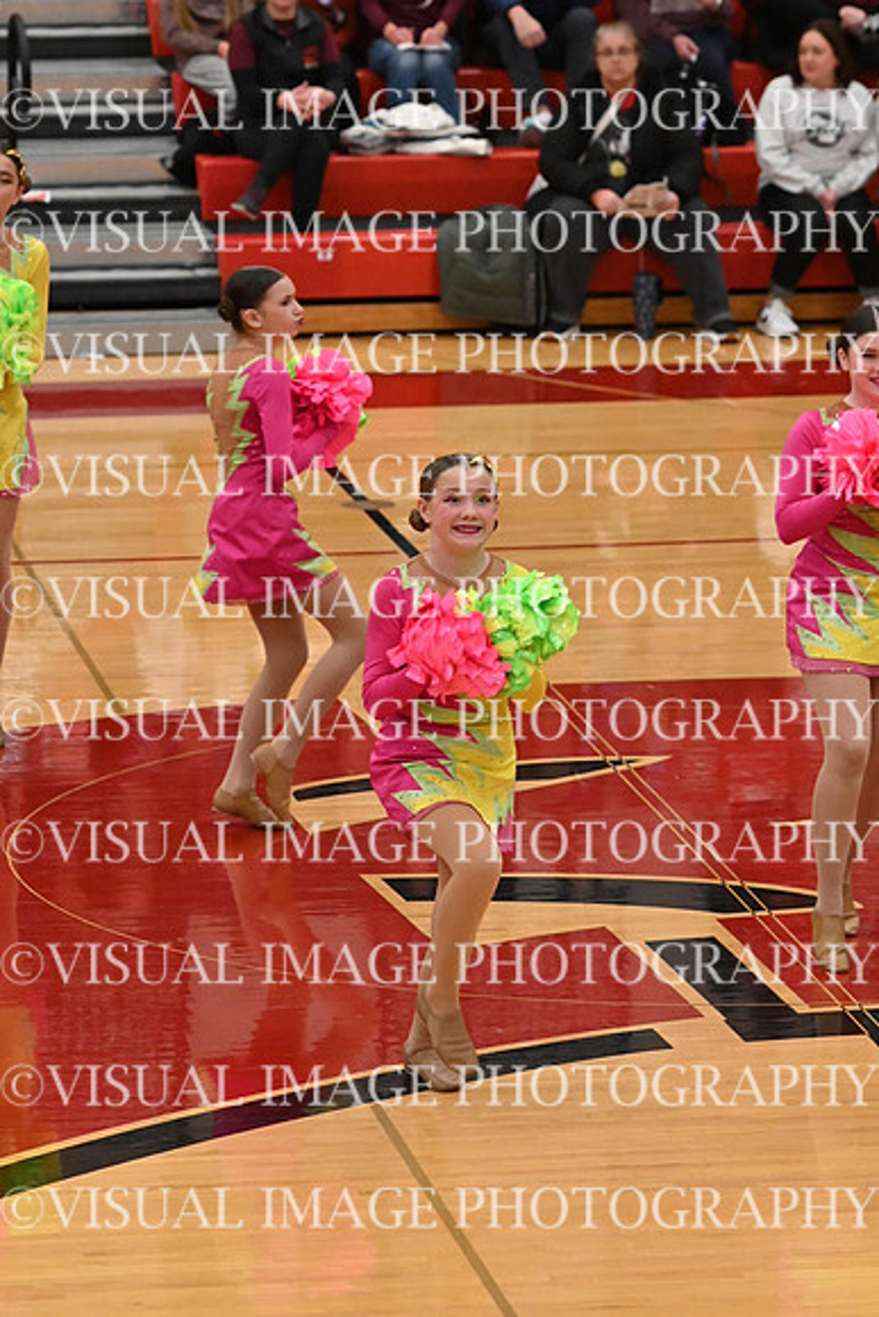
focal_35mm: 183
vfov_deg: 11.2
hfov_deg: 7.5
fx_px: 6698
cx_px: 440
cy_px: 658
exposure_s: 1/400
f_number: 4
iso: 6400
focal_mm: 122
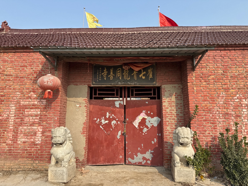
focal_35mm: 24
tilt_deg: +9.7
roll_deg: +1.3
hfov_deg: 71.6
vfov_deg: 56.8
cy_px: 93
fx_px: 172
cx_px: 124
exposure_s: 1/3096
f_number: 1.78
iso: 80
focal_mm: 6.76
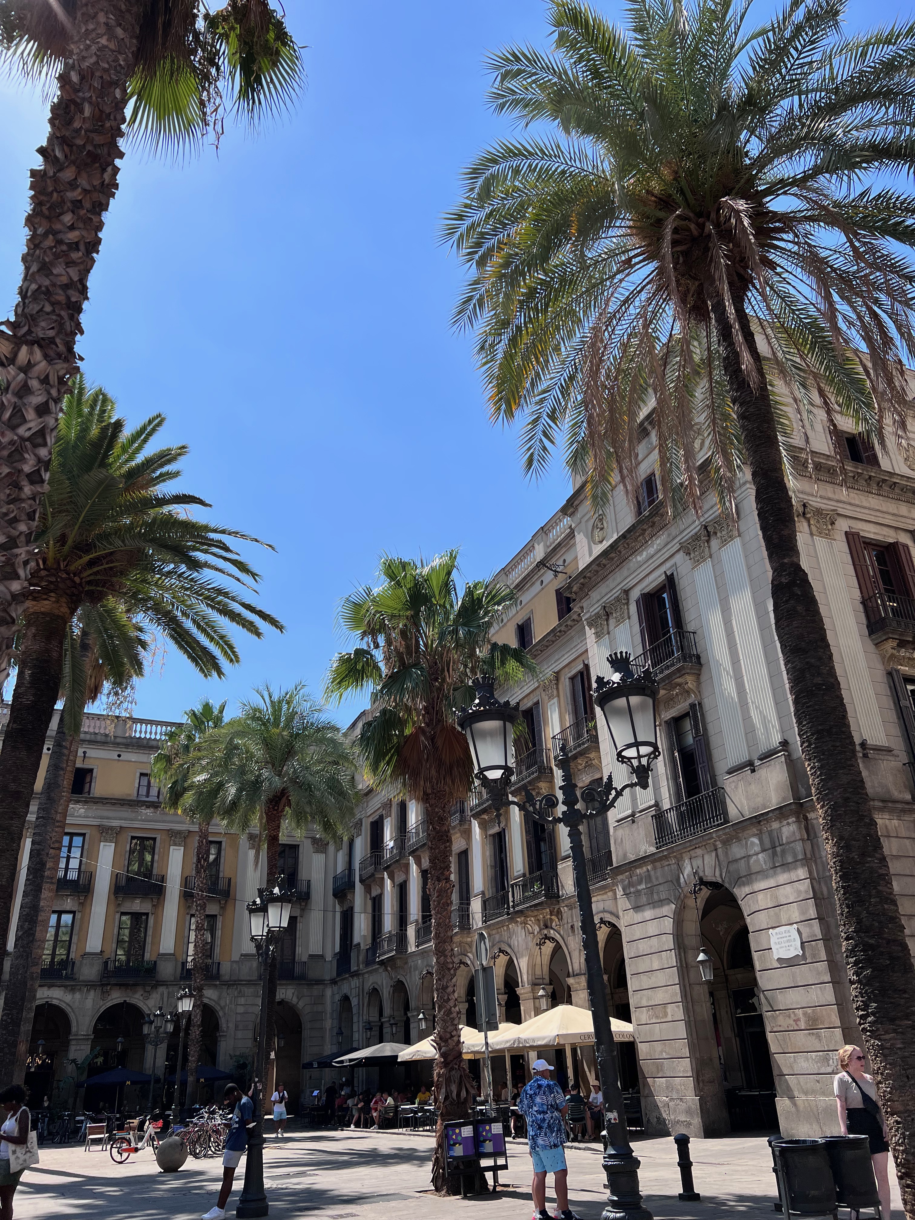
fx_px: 916
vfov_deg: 67.3
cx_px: 458
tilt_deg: +25.7
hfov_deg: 53.1
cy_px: 610
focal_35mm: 26
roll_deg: +1.7
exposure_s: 1/5076
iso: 50
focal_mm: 5.7
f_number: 1.5
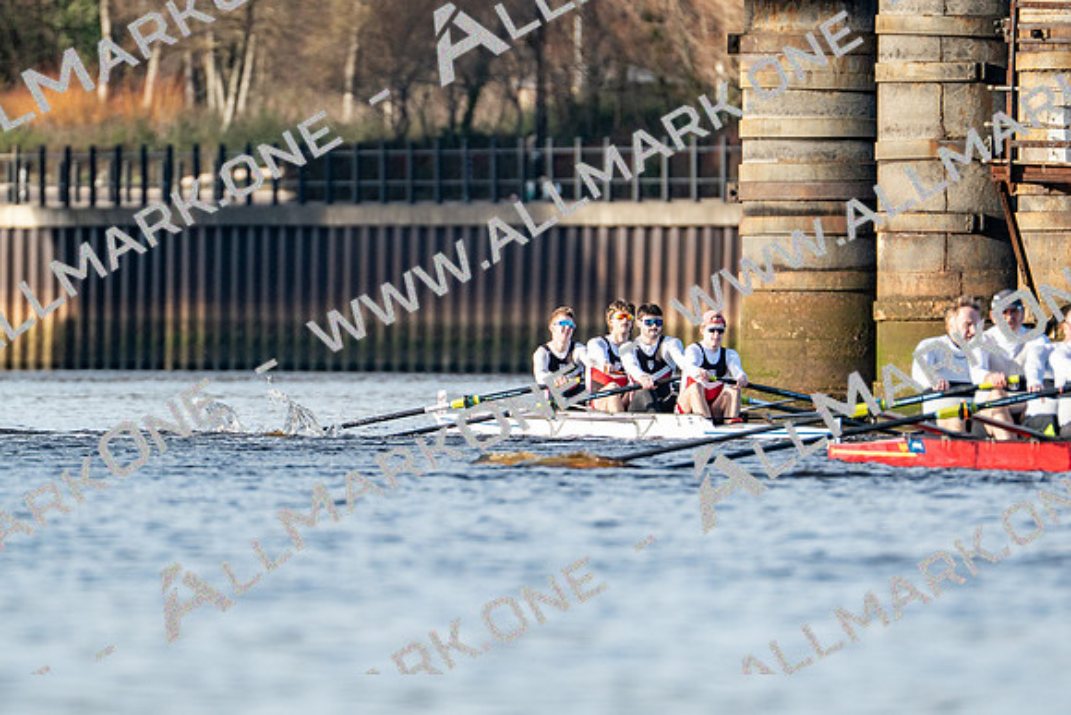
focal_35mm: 900
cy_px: 358
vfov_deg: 1.5
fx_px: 26780
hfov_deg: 2.3
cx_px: 536
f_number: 6.3
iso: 1000
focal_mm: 600
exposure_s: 1/2000
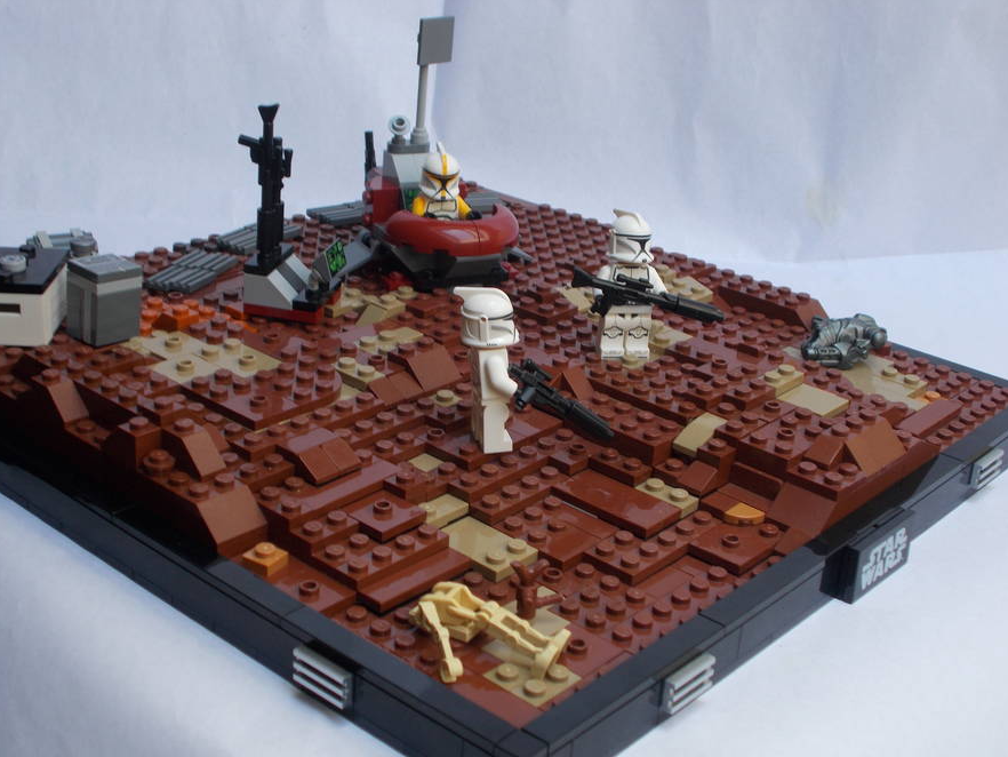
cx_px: 503
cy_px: 384
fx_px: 1485
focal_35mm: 51
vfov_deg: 28.6
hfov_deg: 37.5
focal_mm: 9
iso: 80
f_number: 4.5
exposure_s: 1/30
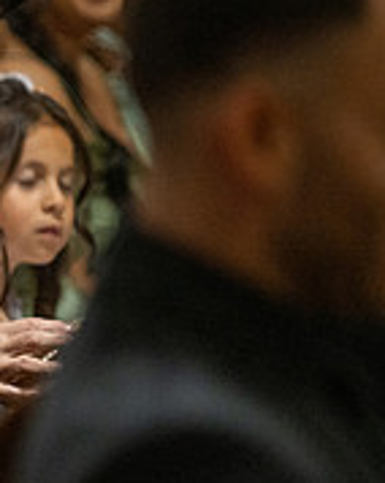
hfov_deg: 2.5
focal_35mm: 612
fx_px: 8732
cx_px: -342
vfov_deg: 3.2
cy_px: 237
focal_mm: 200
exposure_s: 1/320
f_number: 2.8
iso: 3200
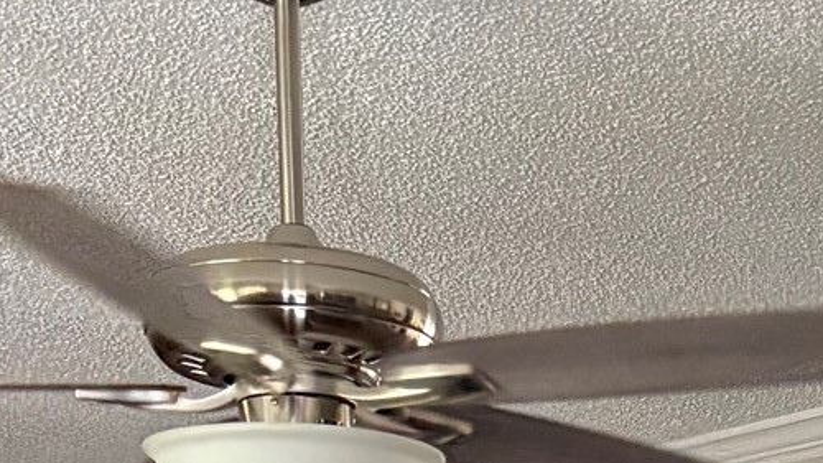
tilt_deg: -1.4
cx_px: 724
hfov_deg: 18.2
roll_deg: +0.7
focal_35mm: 116
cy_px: 1028
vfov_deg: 9.5
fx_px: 2531
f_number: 1.6
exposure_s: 1/60
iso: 500
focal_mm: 5.96
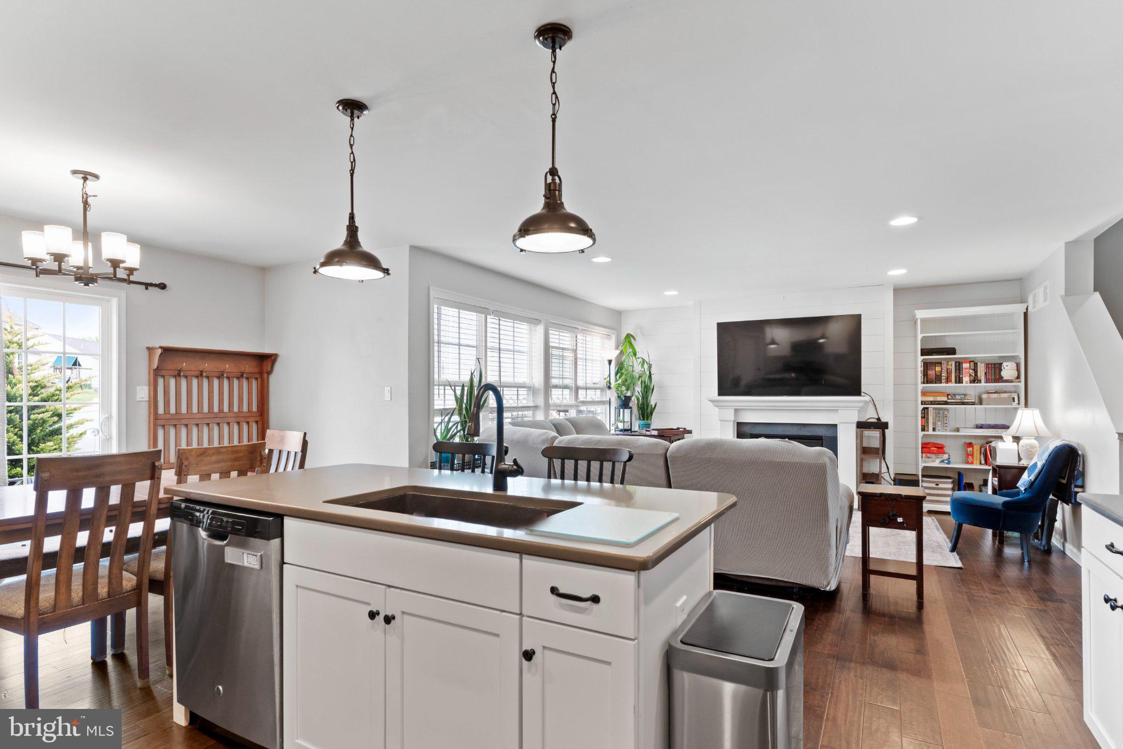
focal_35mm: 18
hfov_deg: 90.0
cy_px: 374
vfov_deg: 67.4
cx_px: 562
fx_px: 561
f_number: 8
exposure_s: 1/4
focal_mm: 18
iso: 500
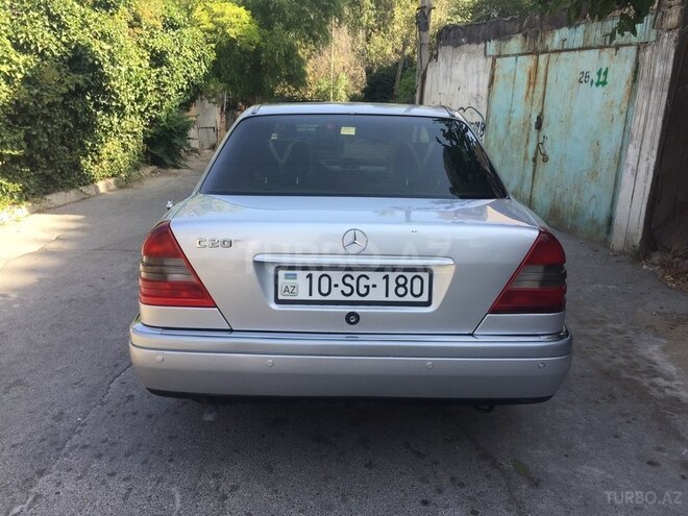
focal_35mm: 29
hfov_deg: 61.7
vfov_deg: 48.2
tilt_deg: -17.3
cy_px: 258
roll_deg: -1.7
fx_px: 576
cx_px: 344
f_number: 2.2
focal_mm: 4.15
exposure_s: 1/520
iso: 32
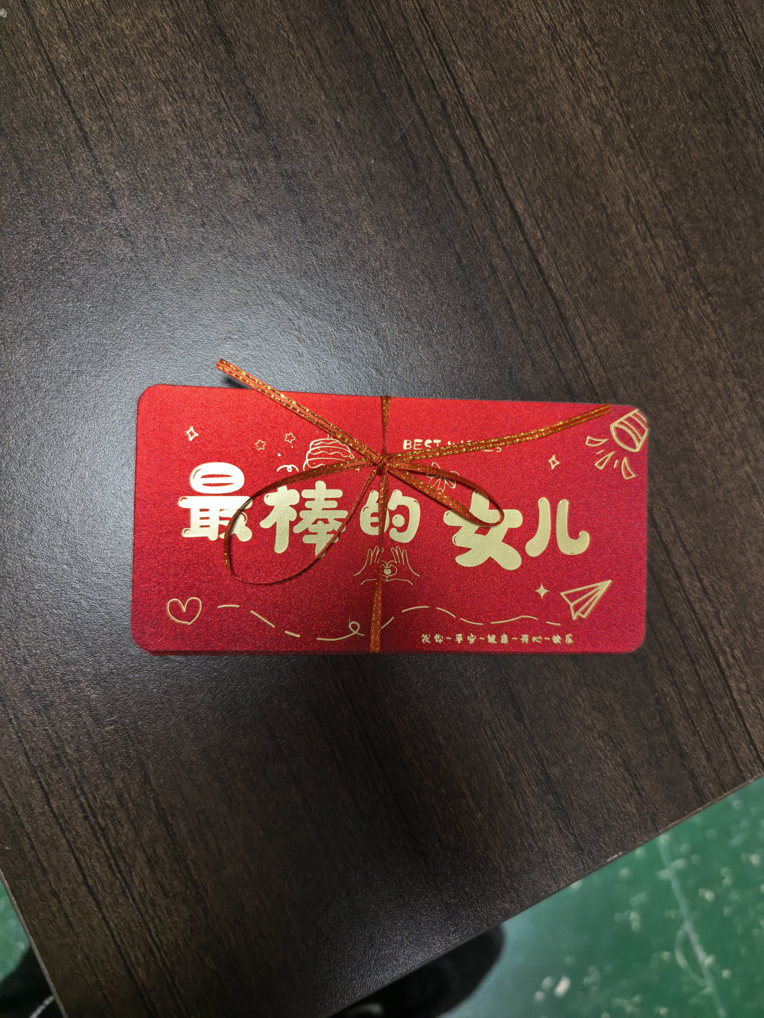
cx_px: 382
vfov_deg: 71.6
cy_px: 509
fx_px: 706
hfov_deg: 56.8
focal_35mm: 24
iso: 160
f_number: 1.4
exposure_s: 1/100
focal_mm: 6.98
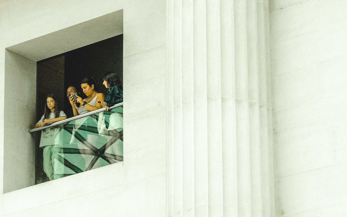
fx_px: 1910
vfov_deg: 6.5
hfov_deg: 10.4
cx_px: 73
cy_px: 101
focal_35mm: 202
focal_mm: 90
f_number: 11
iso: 1250
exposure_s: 1/320
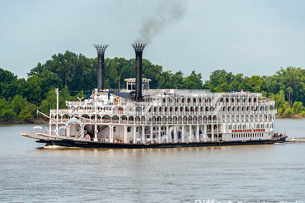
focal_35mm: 251
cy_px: 105
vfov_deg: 5.5
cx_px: 149
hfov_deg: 8.2
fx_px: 2126
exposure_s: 1/160
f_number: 8
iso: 100
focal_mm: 230
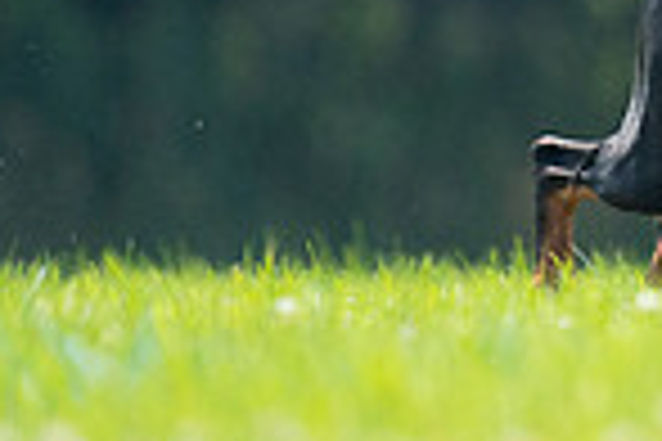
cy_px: -25
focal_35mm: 2368
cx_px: 1184
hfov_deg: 0.9
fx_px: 43541
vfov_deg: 0.6
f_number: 6.3
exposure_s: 1/4000
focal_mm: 600
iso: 3200
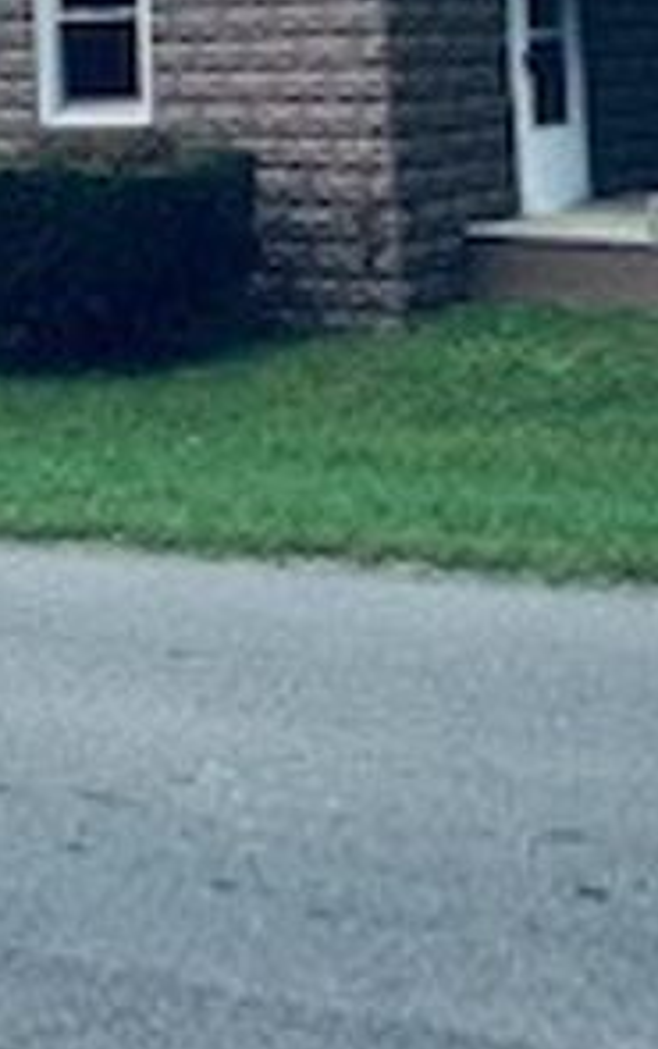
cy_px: -84
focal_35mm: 67
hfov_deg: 19.4
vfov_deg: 28.1
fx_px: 1918
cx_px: 245
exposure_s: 1/1650
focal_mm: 3.99
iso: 20
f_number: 1.8
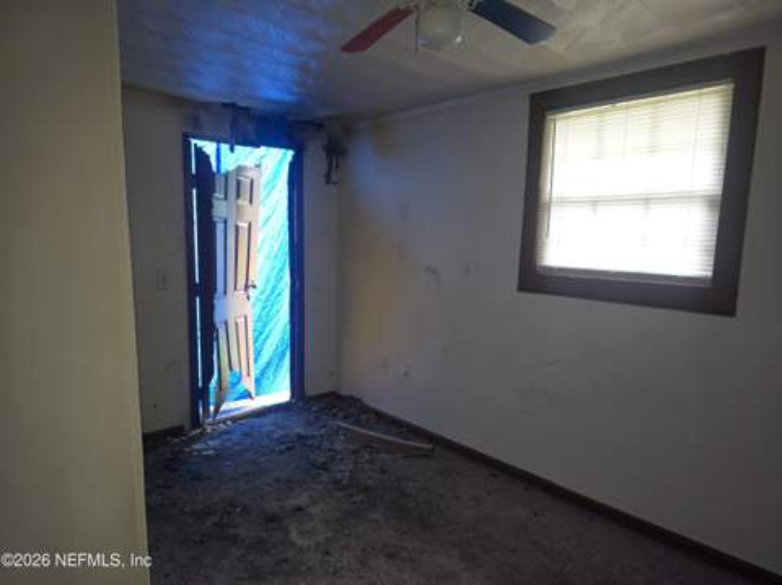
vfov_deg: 58.8
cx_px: 391
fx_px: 519
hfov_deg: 74.0
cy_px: 292
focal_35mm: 23
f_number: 1.7
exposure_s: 1/24
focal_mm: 6.3
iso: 160
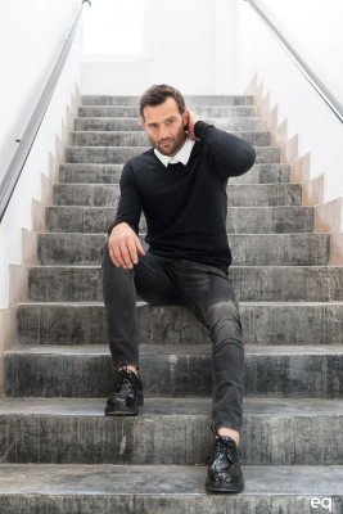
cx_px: 172
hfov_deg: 27.0
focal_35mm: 50
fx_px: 714
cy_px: 257
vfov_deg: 39.6
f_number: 3.5
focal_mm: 50
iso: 400
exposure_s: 1/60
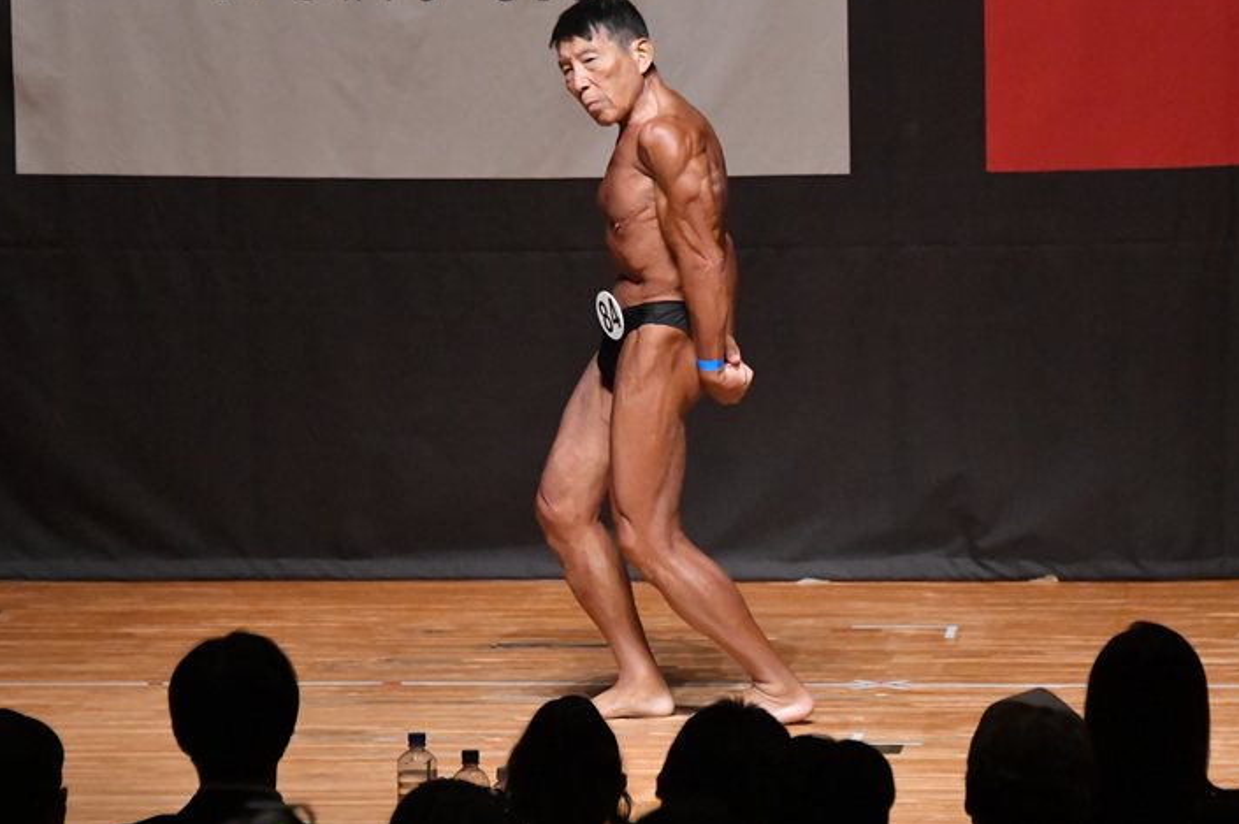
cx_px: 593
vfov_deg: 4.2
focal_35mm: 330
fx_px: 11349
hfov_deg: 6.2
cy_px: 374
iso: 10000
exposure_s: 1/400
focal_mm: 200
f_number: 5.6
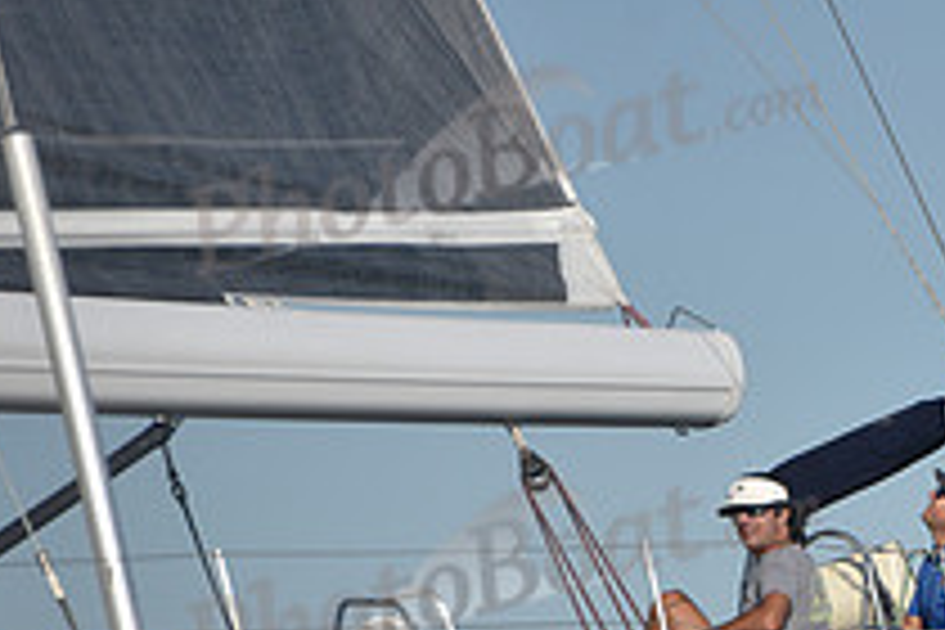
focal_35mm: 552
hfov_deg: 3.7
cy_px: 745
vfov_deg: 2.5
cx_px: 1058
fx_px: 14489
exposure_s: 1/2500
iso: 250
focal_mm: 200
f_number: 4.5
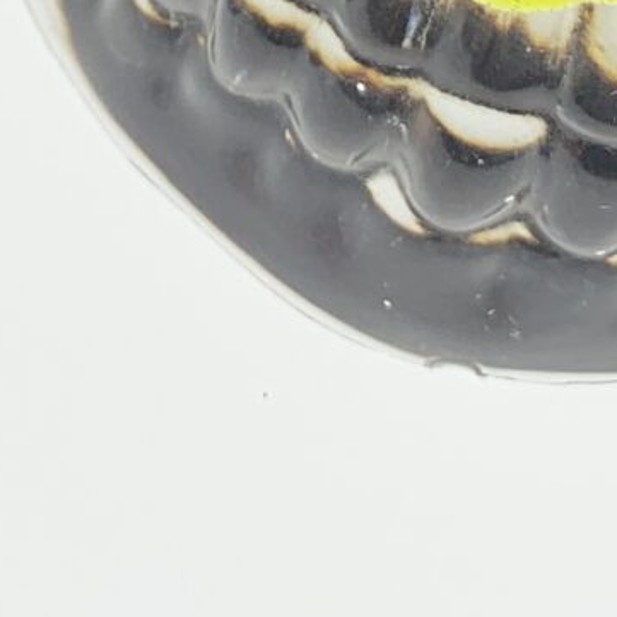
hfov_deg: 10.5
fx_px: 3287
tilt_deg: -48.2
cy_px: -962
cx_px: -188
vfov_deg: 9.3
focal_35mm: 163
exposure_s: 1/286
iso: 25
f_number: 1.8
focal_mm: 4.25
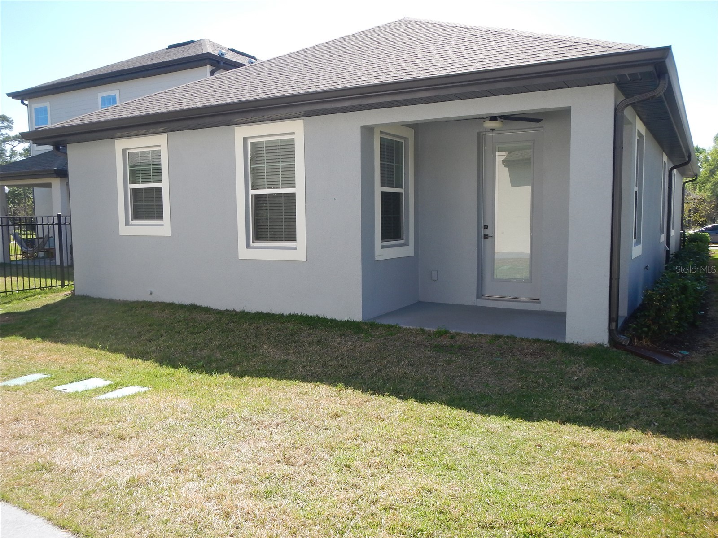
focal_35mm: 28
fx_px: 581
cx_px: 359
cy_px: 269
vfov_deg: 49.7
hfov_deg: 63.4
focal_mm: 5
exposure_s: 1/400
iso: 125
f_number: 3.9
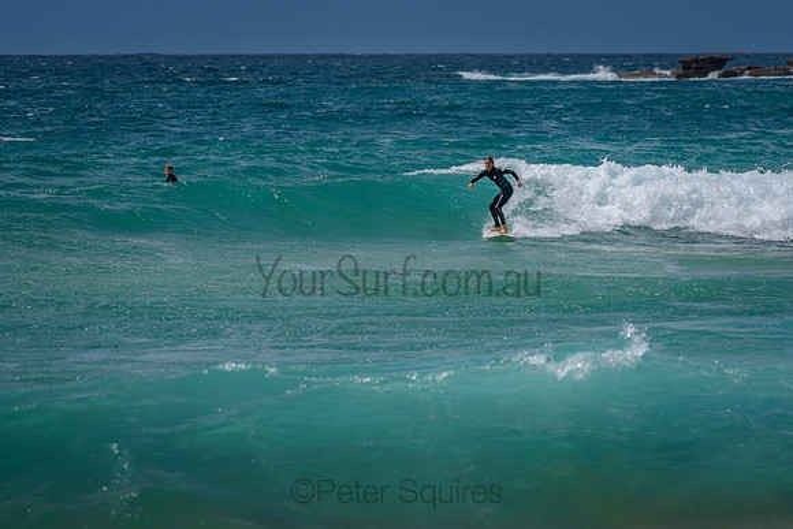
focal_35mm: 245
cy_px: 223
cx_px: 453
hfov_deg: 8.4
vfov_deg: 5.6
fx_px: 5402
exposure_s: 1/2000
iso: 80
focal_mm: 200
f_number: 5.6
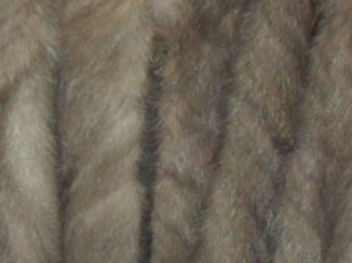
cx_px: 163
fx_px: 1372
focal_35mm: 135
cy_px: 95
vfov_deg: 11.0
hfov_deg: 14.6
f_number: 3
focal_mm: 6.3
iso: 200
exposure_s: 1/45
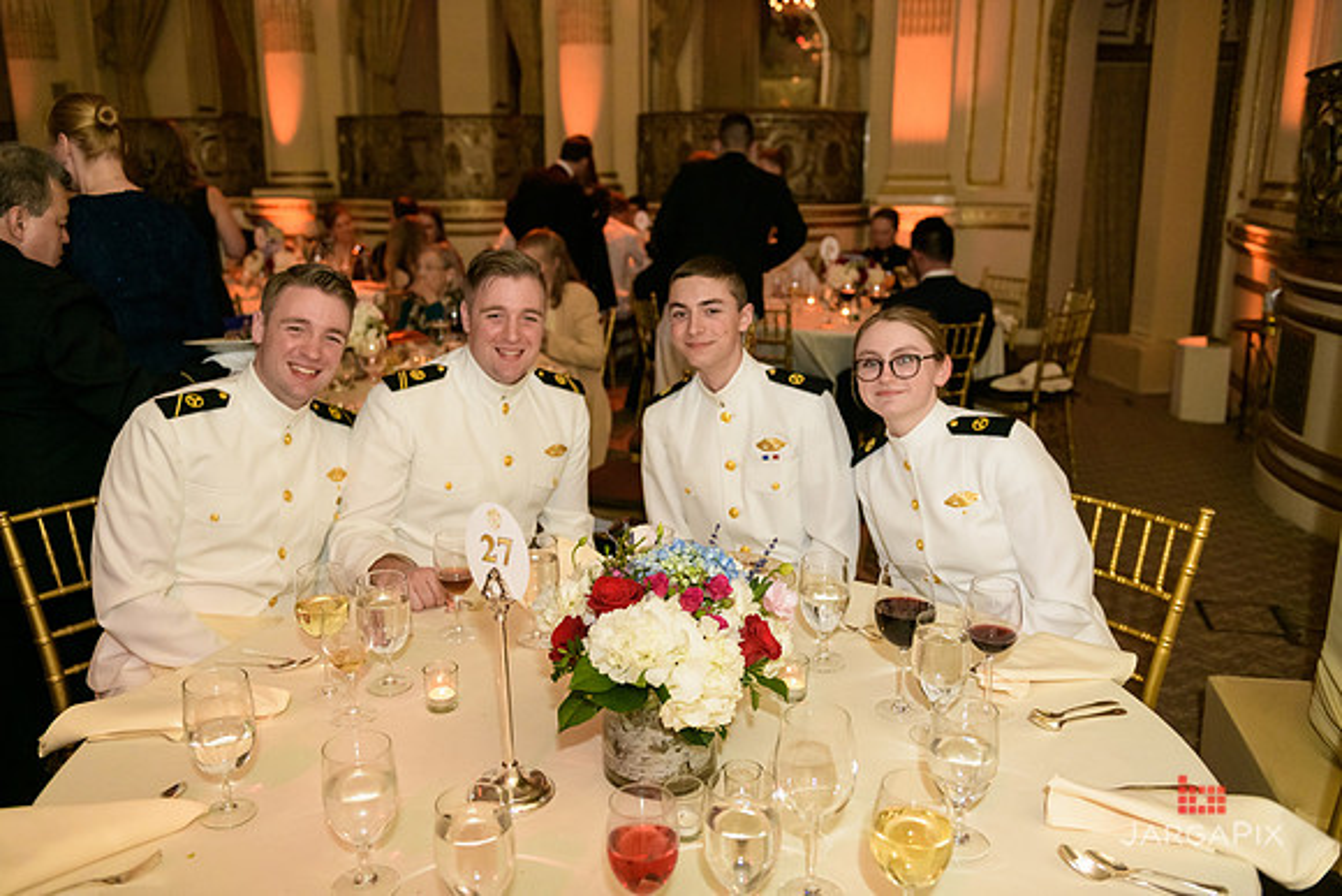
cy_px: 448
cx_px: 671
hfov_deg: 60.3
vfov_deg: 42.3
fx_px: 1156
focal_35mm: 31
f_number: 3.2
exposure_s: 1/100
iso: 1600
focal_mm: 31
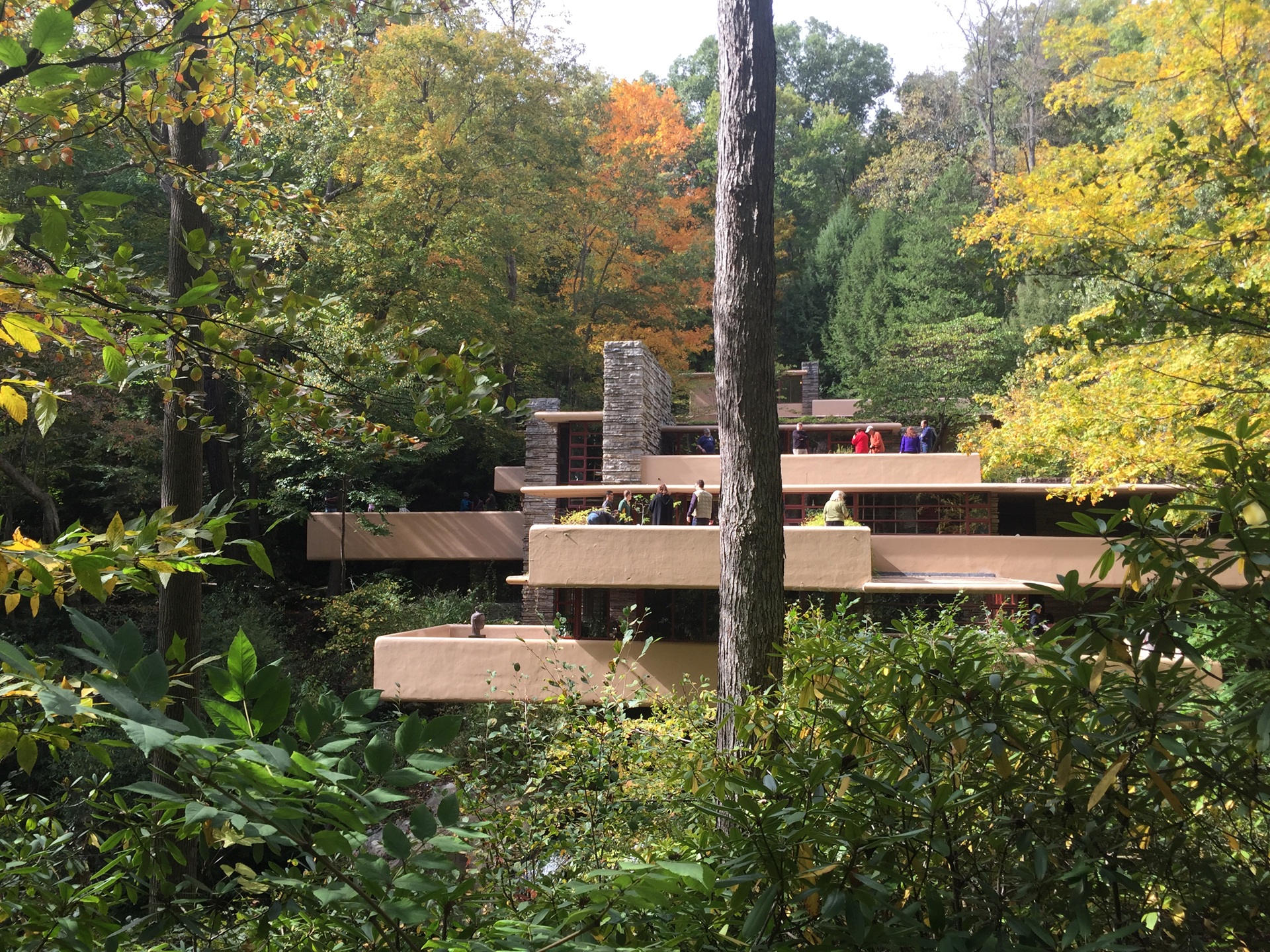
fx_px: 1064
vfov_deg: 48.2
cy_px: 476
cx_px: 635
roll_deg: -1.6
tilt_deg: +4.9
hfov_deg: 61.7
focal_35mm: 29
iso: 32
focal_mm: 4.15
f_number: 2.2
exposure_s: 1/449
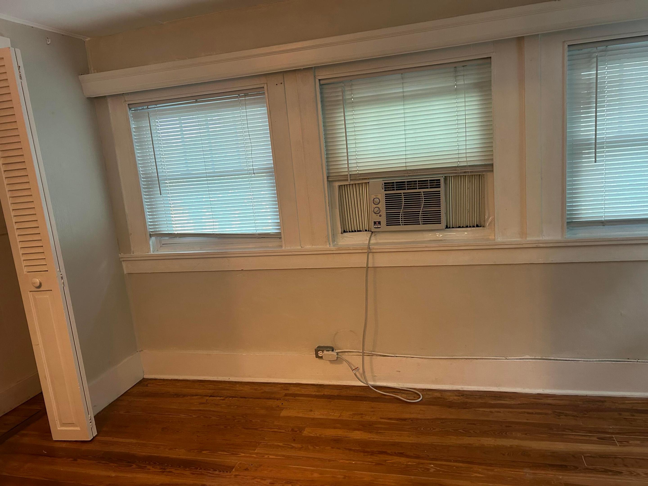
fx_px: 487
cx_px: 324
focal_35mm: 26
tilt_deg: -11.5
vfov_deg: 53.1
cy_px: 243
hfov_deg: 67.3
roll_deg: +5.9
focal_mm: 5.7
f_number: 1.5
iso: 250
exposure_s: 1/60
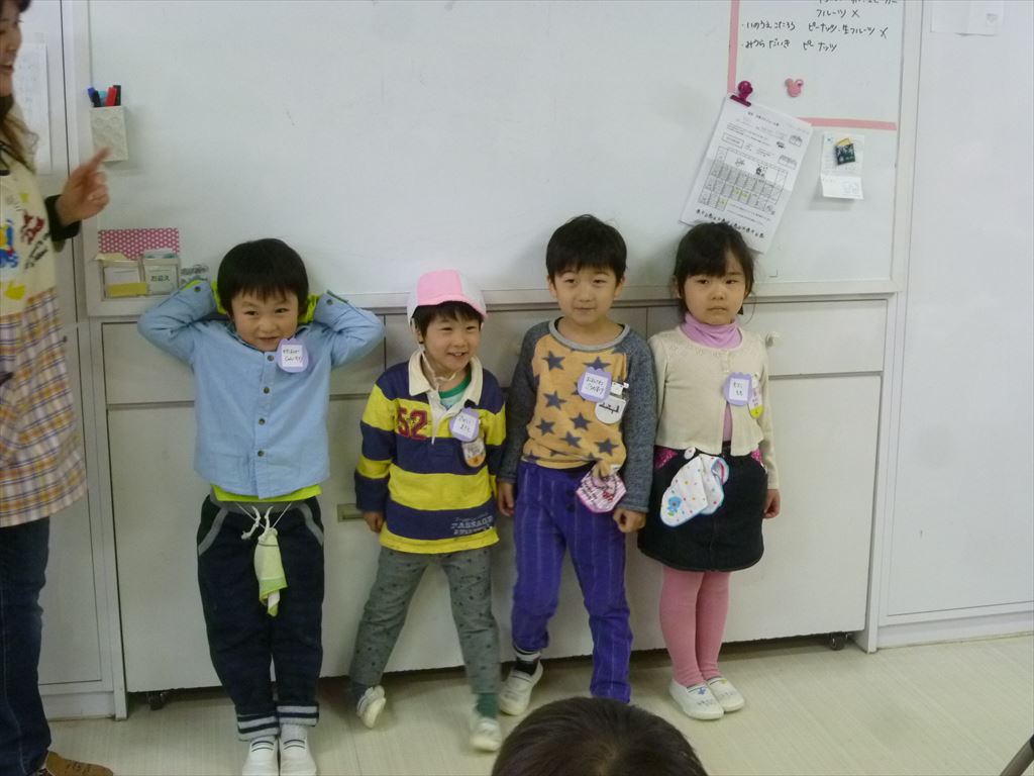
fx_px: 1404
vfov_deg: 30.9
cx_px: 517
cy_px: 388
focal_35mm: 47
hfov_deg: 40.4
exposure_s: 1/30
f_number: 3.9
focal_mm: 8.3
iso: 400
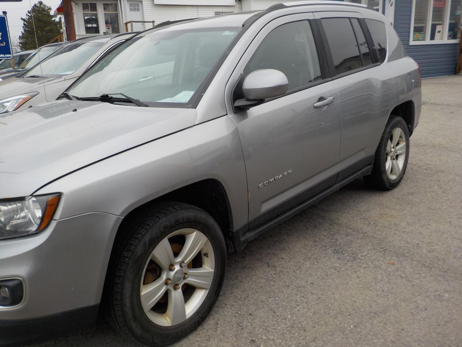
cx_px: 231
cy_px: 174
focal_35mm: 30
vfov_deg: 46.8
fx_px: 400
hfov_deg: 60.0
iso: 125
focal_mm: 4.1
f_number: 3.3
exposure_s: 1/200
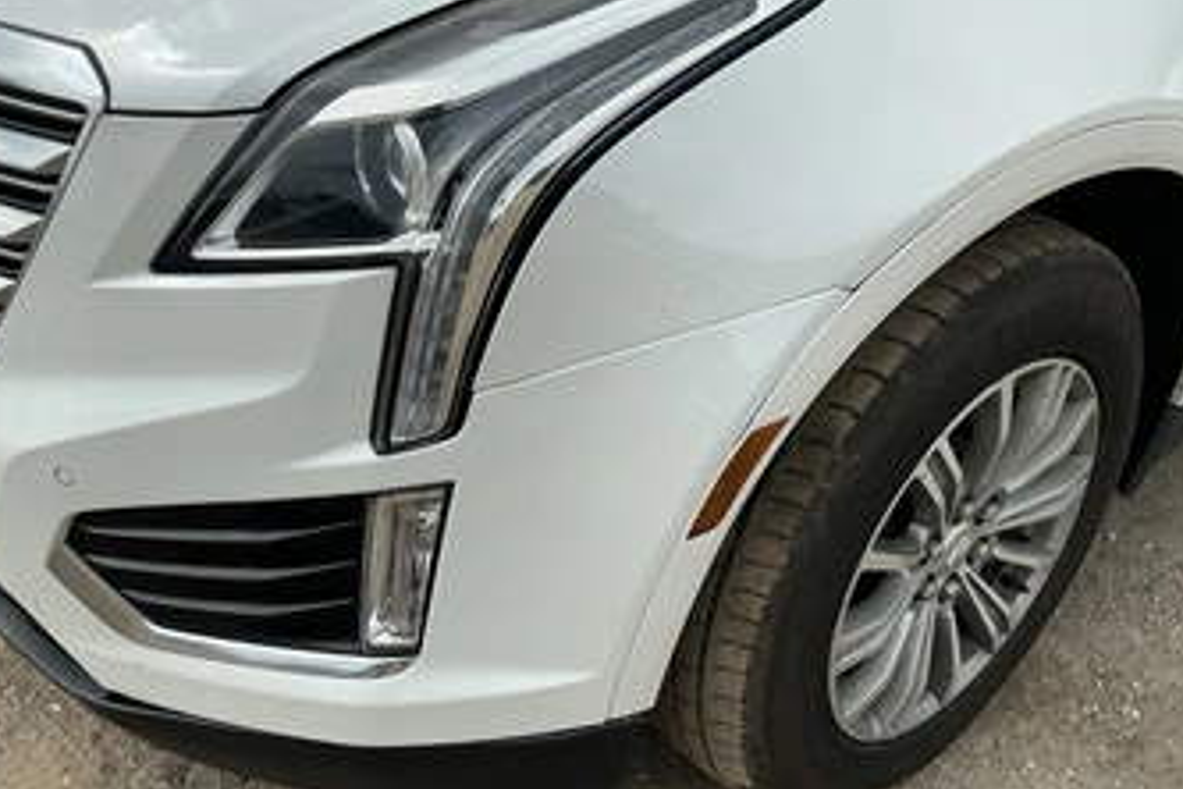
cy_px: 476
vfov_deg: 37.7
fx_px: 1150
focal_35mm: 35
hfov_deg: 54.4
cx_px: 547
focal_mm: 3
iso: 25
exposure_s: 1/1279
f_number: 1.8
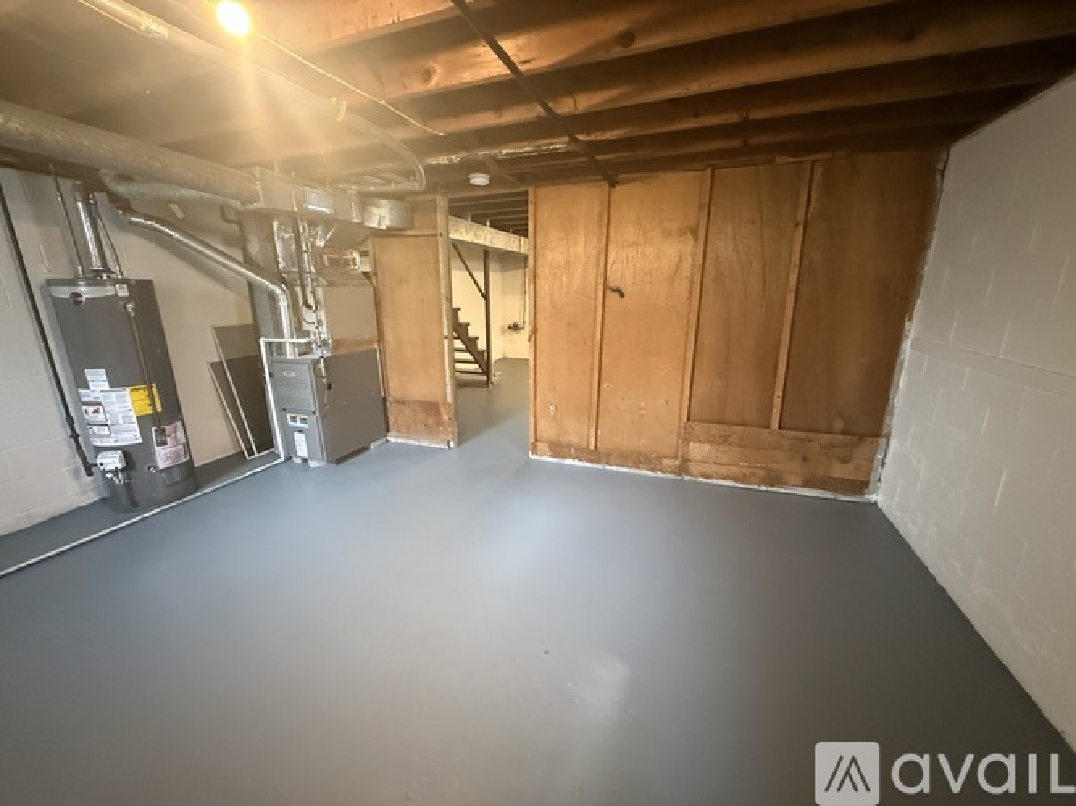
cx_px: 538
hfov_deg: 102.1
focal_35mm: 14
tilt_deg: -13.6
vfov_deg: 85.7
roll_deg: +0.6
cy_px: 403
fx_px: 435
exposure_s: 1/40
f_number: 2.2
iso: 1000
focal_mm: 2.22
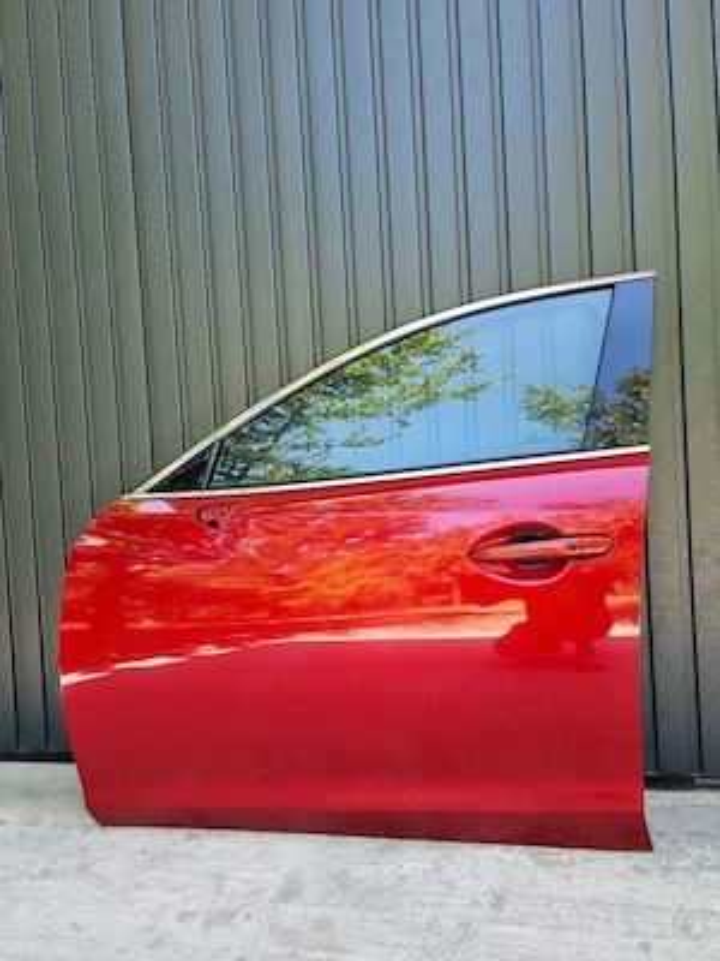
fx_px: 666
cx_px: 360
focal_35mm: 24
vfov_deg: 71.6
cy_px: 480
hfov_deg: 56.8
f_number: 1.8
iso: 50
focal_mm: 6.7
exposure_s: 1/100
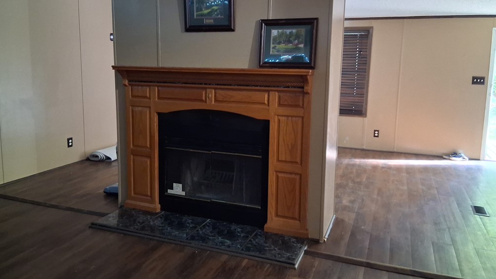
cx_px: 245
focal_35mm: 29
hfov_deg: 66.1
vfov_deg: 40.1
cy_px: 118
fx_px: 381
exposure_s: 1/25
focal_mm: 3.98
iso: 800
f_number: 1.8
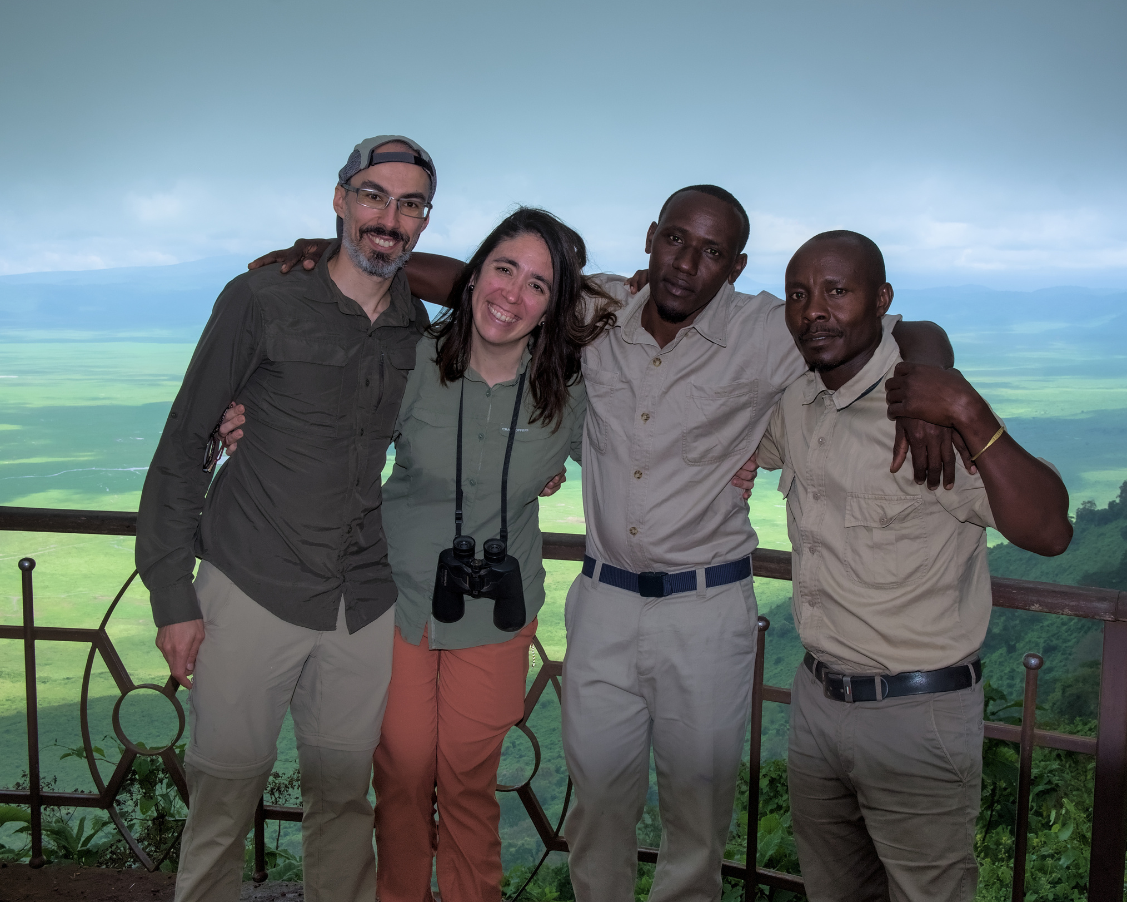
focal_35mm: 40
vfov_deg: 37.3
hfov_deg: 45.8
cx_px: 606
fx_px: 1334
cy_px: 450
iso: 800
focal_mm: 23
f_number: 11
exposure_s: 1/320
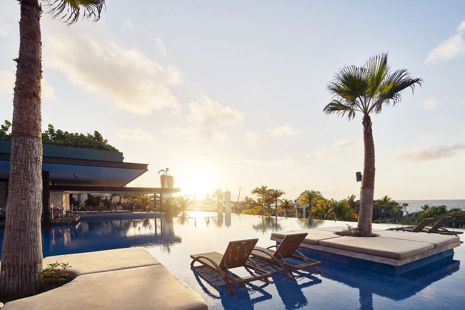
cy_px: 155
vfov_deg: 70.5
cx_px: 232
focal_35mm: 17
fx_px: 220
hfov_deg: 93.3
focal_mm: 17
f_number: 11
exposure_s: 1/125
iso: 400
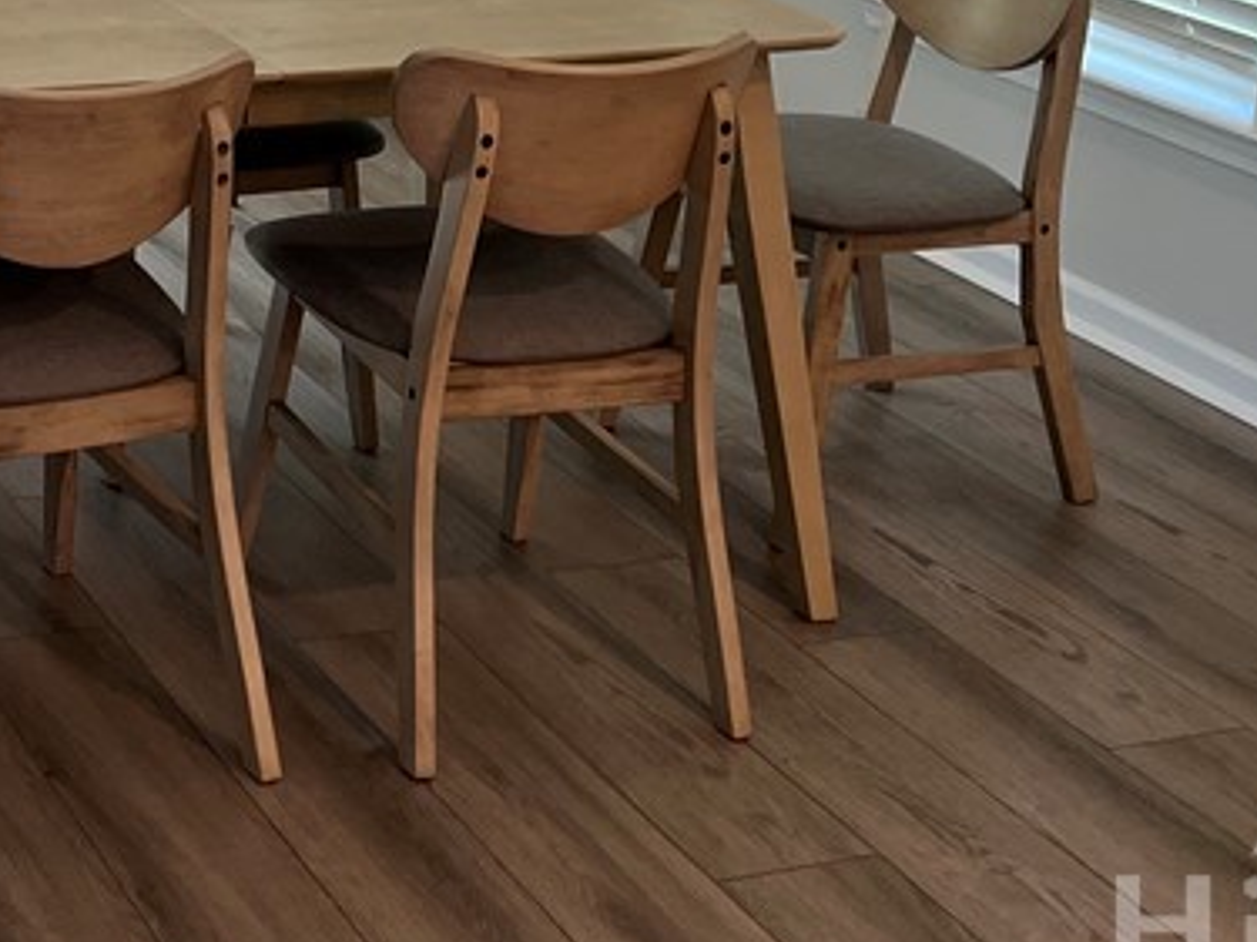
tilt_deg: -13.8
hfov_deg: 25.3
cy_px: -91
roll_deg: -1.6
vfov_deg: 19.8
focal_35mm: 71
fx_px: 2577
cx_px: -141
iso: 100
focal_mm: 5.7
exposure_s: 1/120
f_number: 1.5
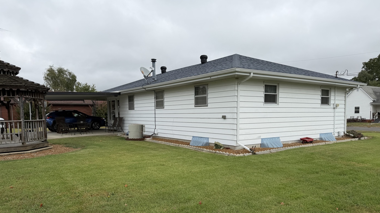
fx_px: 272
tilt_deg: -3.8
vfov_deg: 42.6
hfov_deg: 69.9
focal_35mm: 27
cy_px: 133
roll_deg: +0.5
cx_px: 187
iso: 80
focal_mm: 6.76
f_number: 1.78
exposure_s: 1/3021
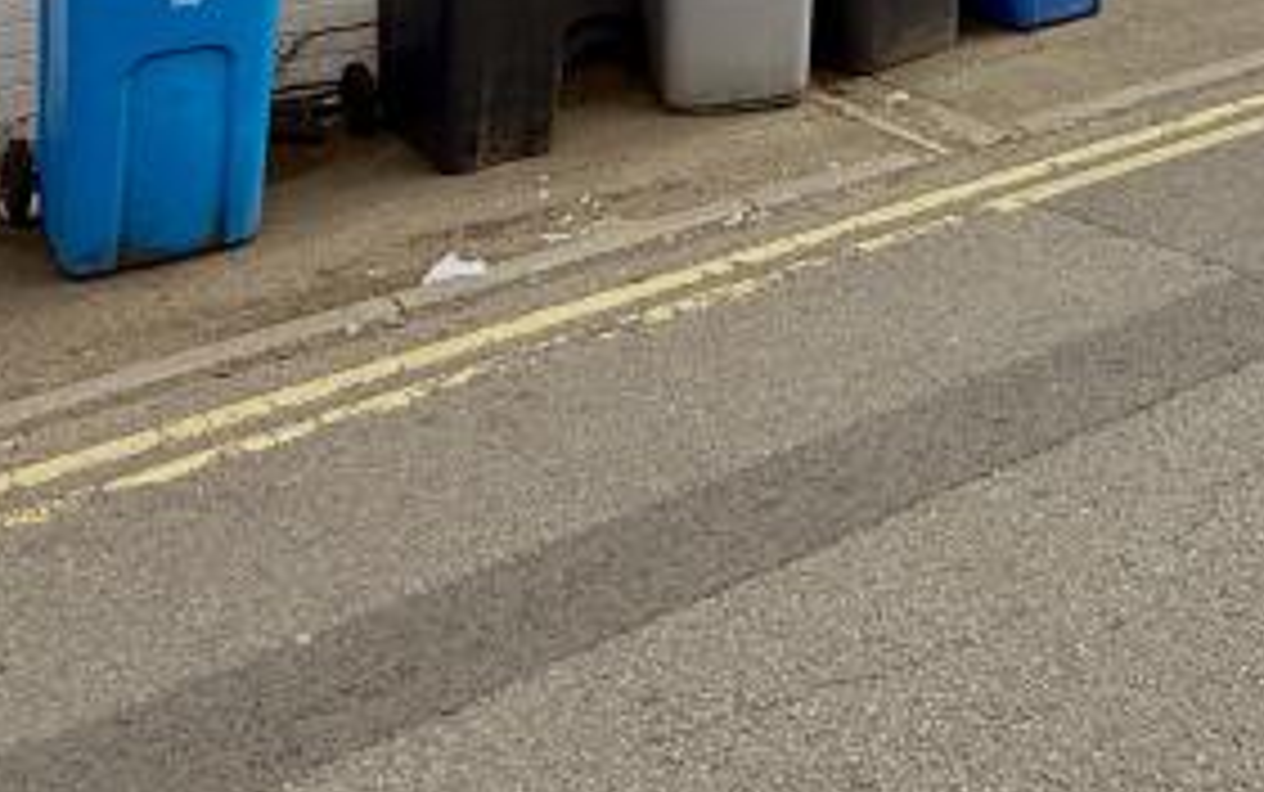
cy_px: -558
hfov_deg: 35.4
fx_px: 1861
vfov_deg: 19.3
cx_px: 1125
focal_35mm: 54
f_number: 2.2
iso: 64
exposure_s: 1/1698
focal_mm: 2.22
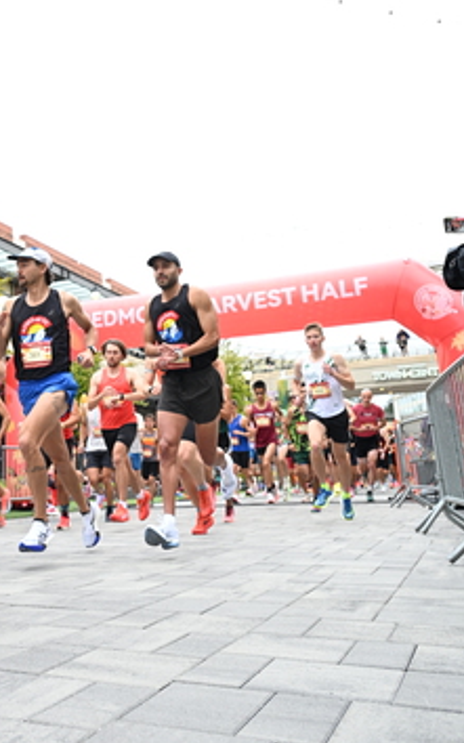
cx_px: 85
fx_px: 769
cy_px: 304
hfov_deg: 32.5
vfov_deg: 51.3
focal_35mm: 38
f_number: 4
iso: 2000
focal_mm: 24
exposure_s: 1/640
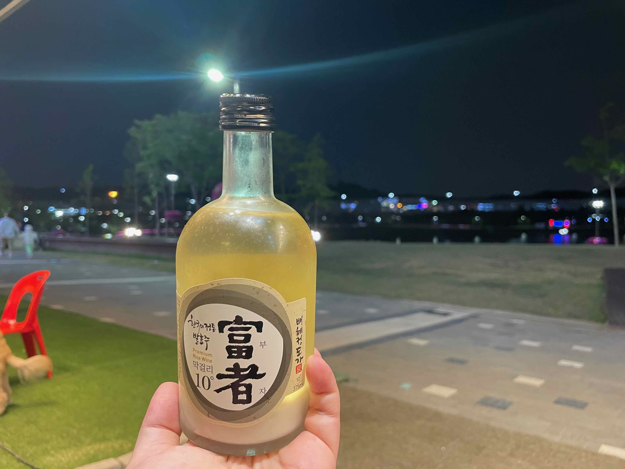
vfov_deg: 53.1
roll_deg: +0.4
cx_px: 312
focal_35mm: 26
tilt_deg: -1.3
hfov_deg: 67.3
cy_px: 234
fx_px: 469
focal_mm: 4.2
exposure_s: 1/60
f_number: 1.6
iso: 400
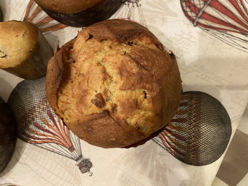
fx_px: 186
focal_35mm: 26
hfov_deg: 67.3
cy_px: 93
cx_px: 124
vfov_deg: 53.0
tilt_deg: -80.7
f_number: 1.8
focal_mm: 4.25
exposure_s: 1/33
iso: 500
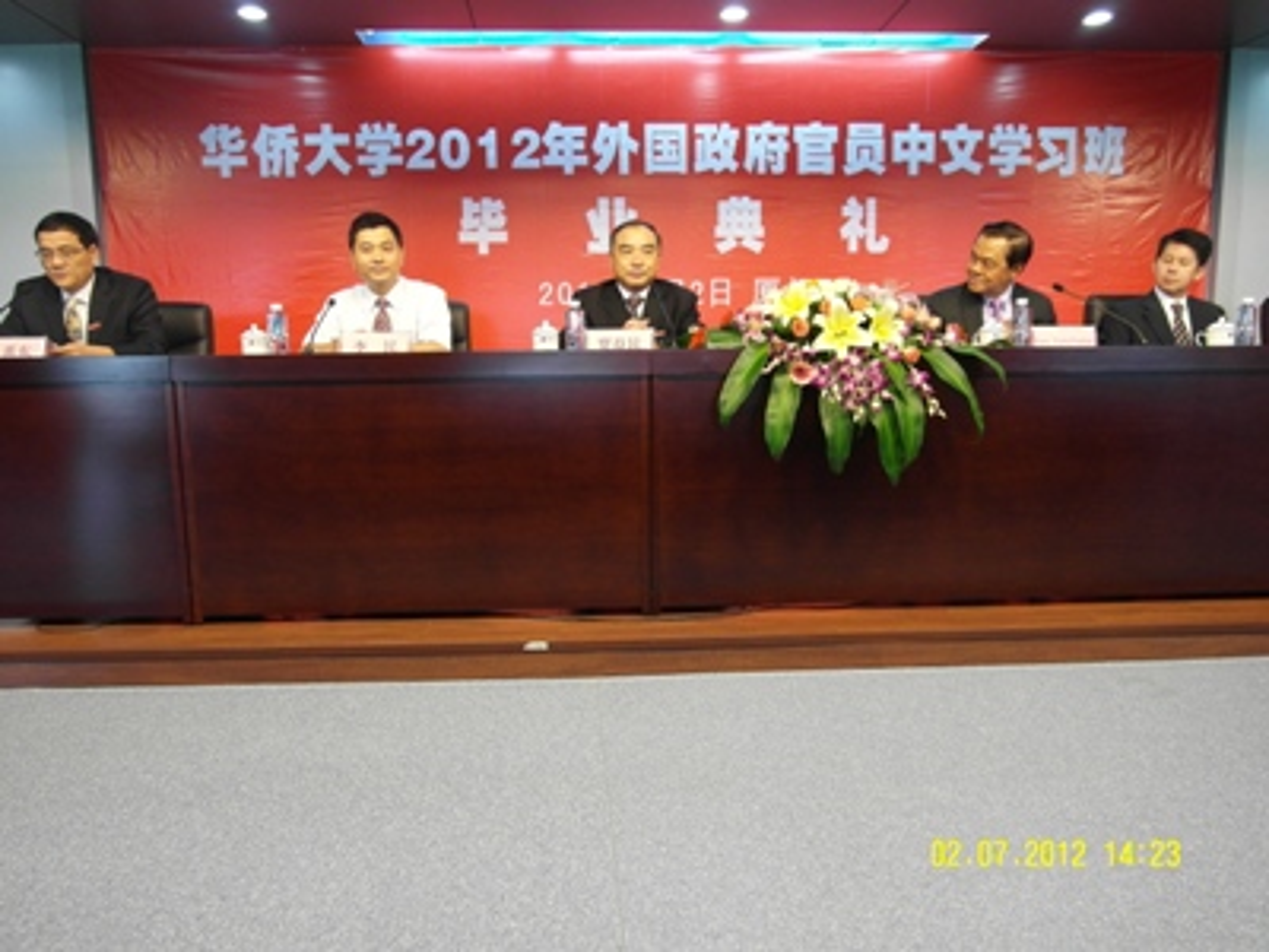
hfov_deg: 71.6
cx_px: 634
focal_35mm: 24
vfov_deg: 56.8
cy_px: 476
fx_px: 880
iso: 200
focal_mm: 5.2
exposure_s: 1/30
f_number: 2.5
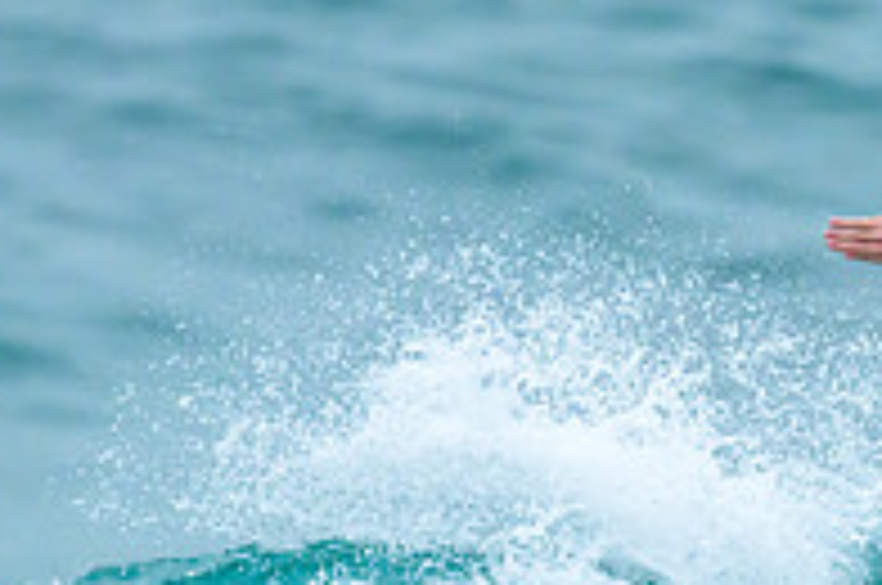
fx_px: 75629
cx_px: 1067
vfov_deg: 0.4
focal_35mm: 3092
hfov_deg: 0.7
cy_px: 737
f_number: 6.3
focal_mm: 800
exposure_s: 1/2000
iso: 1800
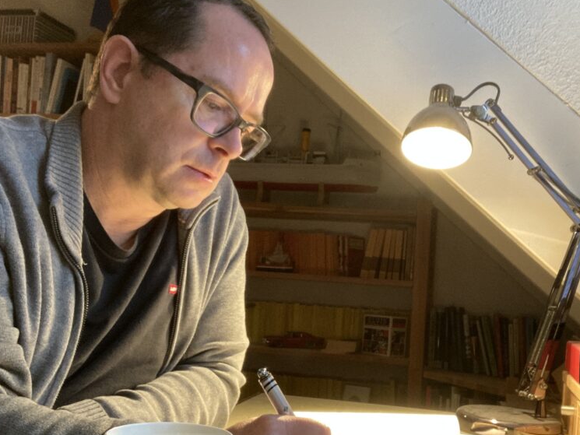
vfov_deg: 32.8
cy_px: 256
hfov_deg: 42.8
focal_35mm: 44
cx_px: 343
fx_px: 737
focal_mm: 2.87
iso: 320
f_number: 2.2
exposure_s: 1/25
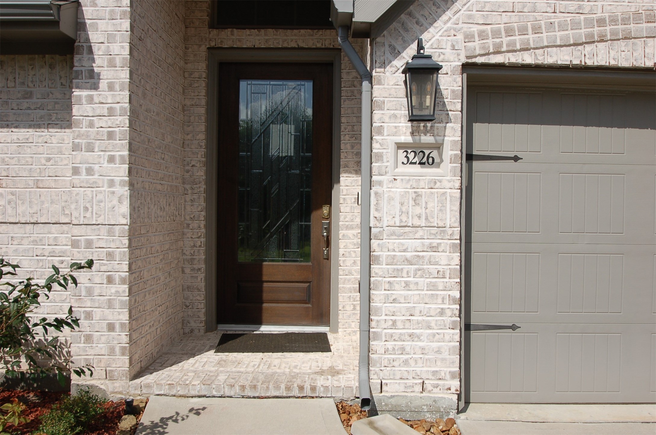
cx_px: 328
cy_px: 218
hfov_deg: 59.6
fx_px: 573
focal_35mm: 32
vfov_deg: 41.6
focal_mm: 21
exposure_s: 1/400
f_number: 10
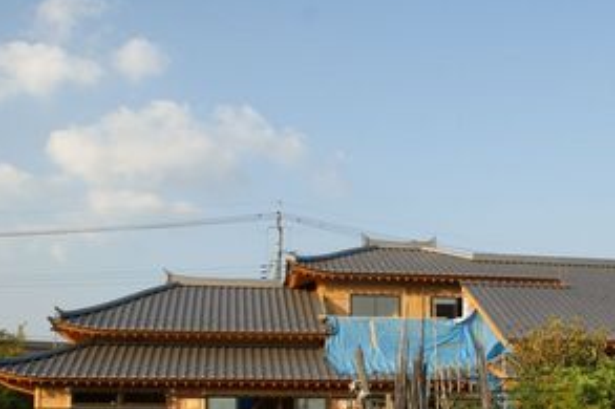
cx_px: 407
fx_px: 785
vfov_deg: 28.6
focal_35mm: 46
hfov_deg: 42.2
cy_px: 327
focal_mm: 18
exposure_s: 1/80
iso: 100
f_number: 9
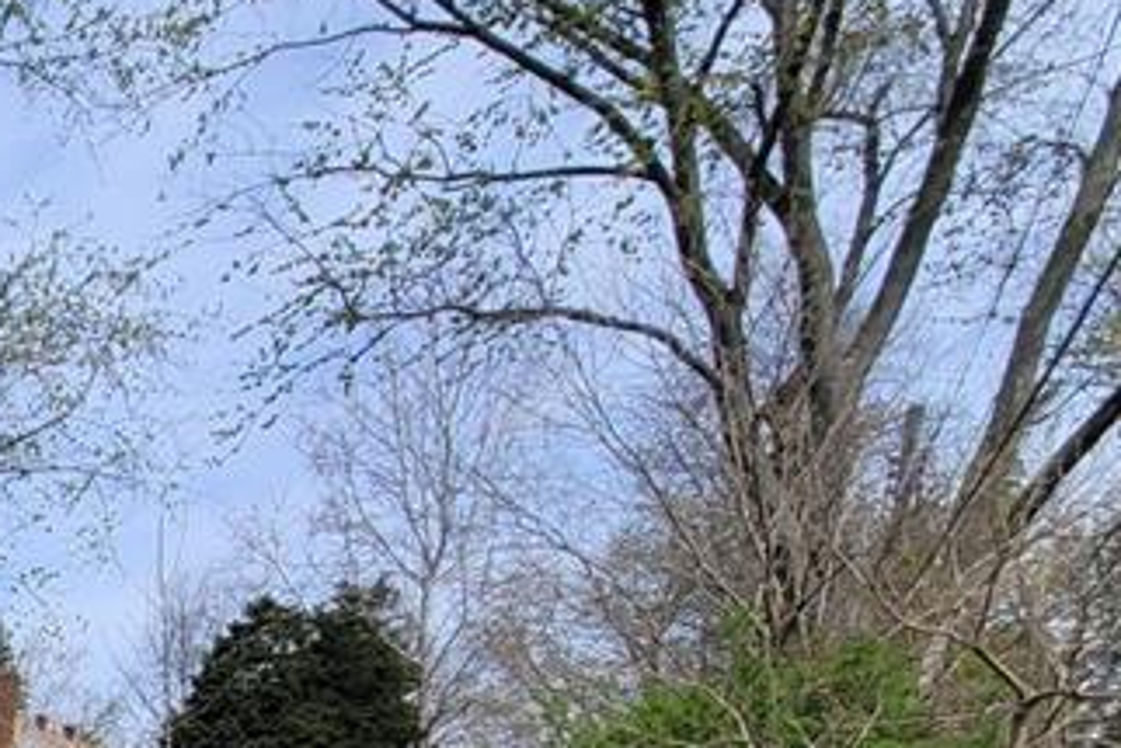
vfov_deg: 25.6
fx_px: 1340
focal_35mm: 43
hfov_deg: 29.0
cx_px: -547
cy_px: 1033
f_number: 2.2
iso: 50
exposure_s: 1/1789
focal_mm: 2.2
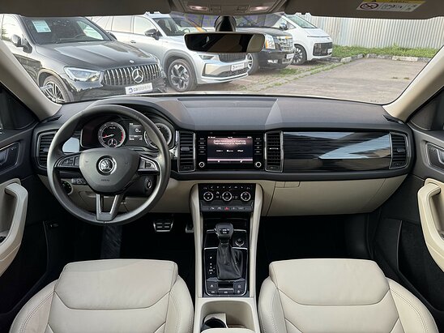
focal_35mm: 24
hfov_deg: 71.6
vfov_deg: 56.8
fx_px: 308
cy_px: 166
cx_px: 222
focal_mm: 6.76
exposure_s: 1/60
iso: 320
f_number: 1.78
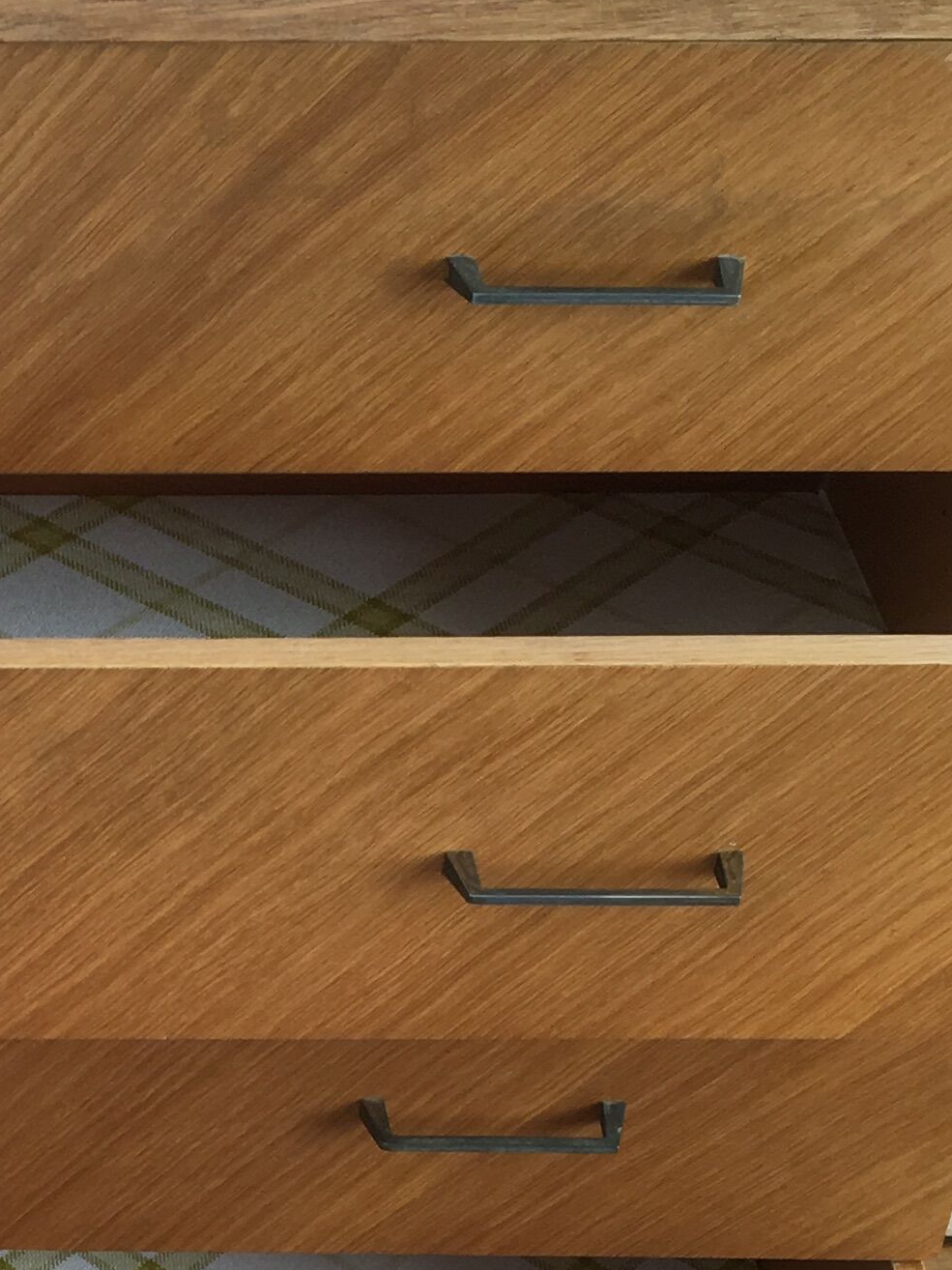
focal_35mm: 89
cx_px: -169
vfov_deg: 21.4
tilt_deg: -39.1
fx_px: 3265
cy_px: 1185
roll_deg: +0.7
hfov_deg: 16.0
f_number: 2.2
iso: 32
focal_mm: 4.15
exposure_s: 1/50
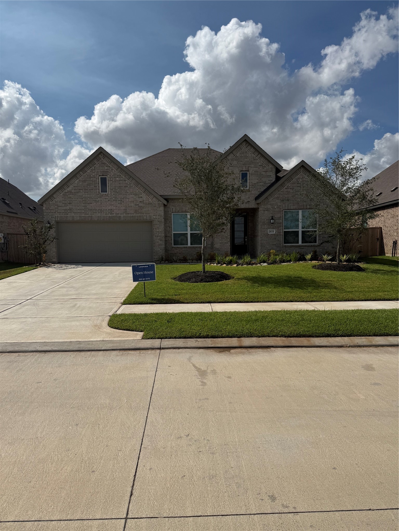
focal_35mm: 24
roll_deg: +0.3
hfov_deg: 56.8
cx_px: 200
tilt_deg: -2.4
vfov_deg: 71.6
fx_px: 369
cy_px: 266
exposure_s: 1/14286
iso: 80
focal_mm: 6.76
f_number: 1.78
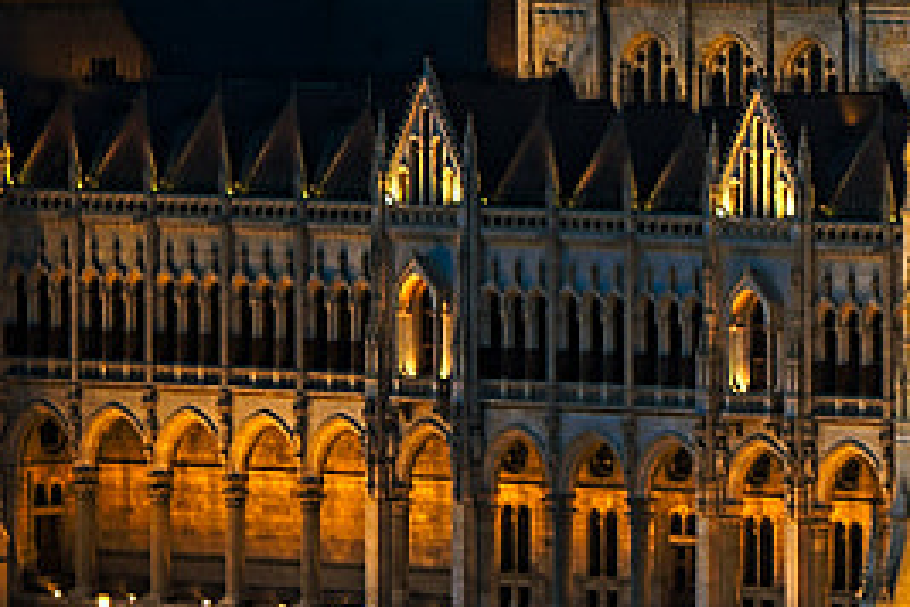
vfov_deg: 1.7
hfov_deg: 2.5
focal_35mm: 808
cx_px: 2099
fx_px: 20423
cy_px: 171
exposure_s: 1/20
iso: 400
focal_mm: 135
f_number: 2.8
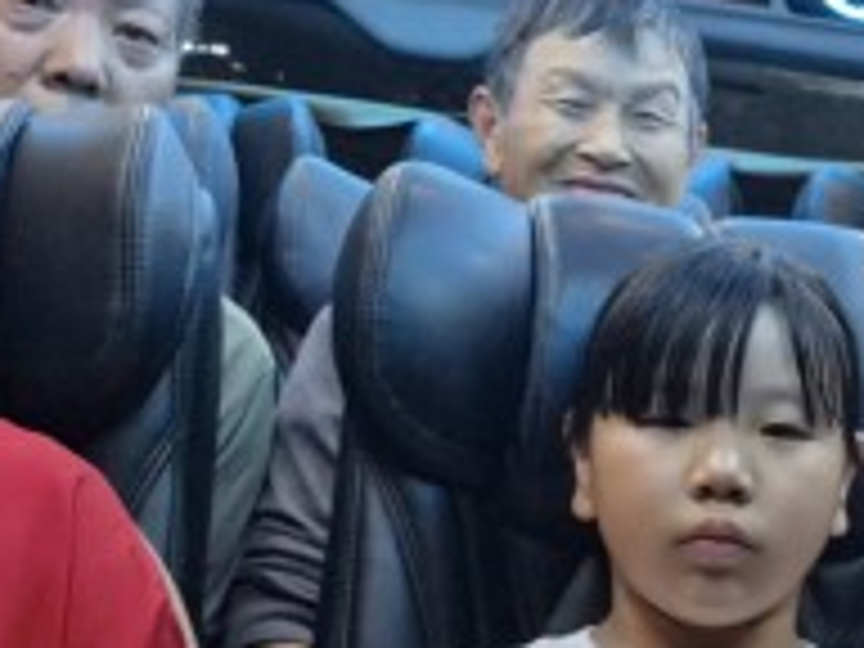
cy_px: 540
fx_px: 2396
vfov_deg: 15.3
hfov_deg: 19.3
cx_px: 1040
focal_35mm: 96
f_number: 1.8
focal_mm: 5.4
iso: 1600
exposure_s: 1/100
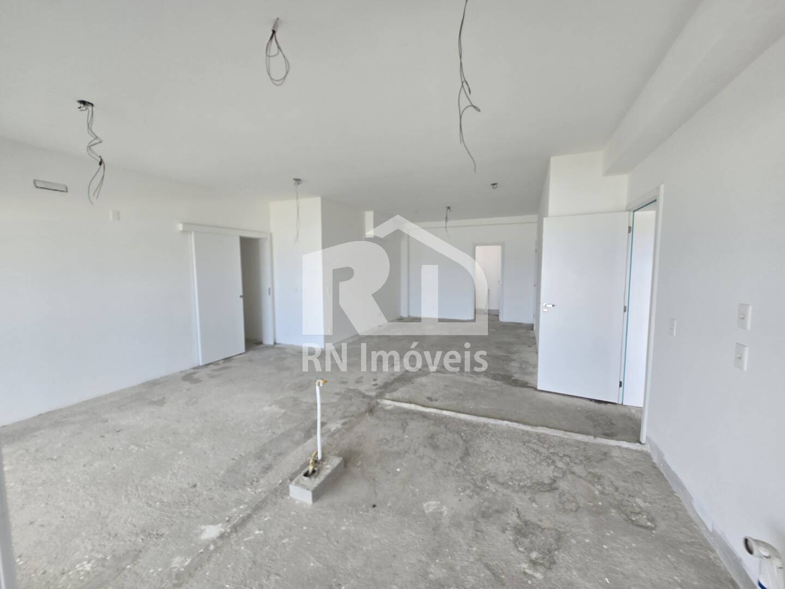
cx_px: 392
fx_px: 295
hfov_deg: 106.2
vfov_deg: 89.9
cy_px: 294
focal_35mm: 13
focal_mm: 2.2
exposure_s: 1/120
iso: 64
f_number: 2.2
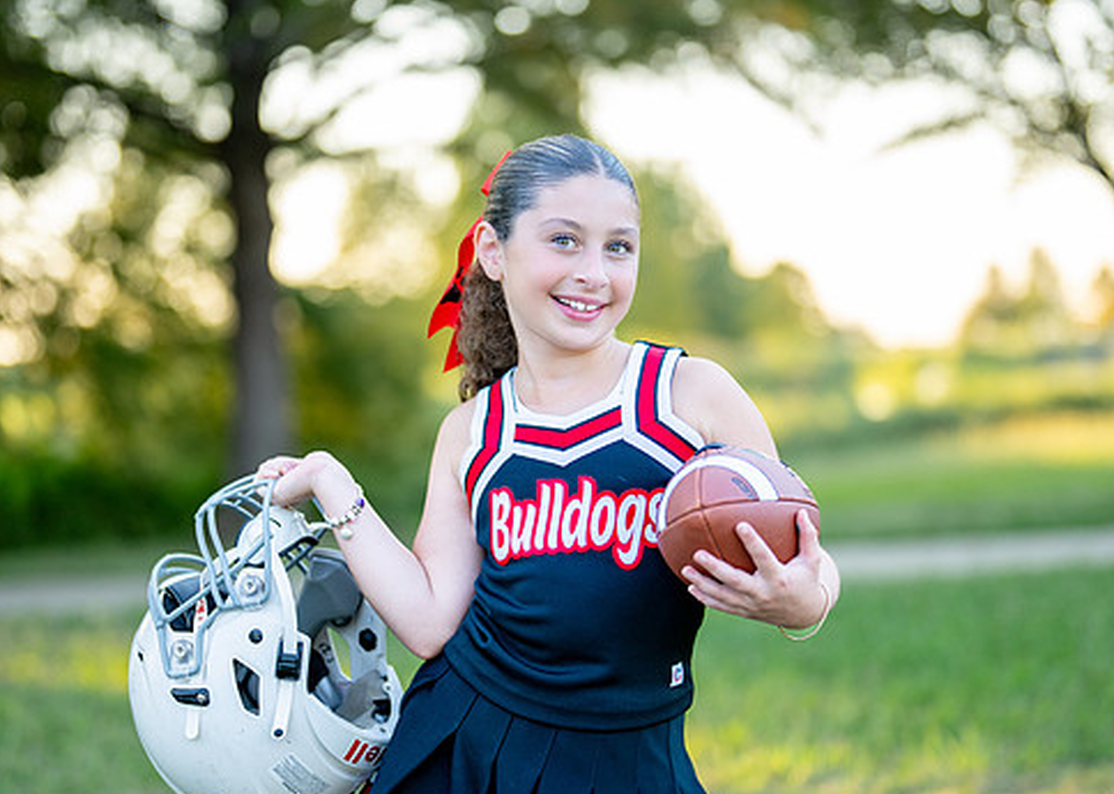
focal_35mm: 73
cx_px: 563
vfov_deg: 19.5
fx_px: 2308
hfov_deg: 27.1
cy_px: 439
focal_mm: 50
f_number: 1.2
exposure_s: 1/1000
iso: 200
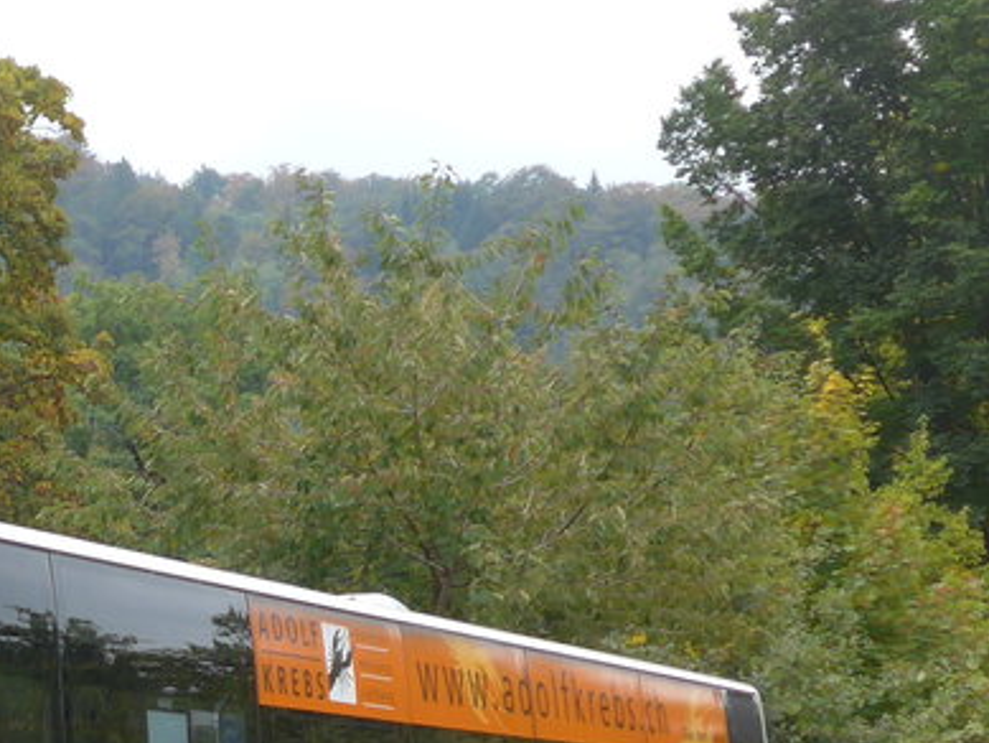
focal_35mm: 111
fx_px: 3172
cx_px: -412
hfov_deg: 16.4
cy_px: 796
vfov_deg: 13.1
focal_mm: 7.5
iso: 80
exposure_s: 1/250
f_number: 2.8
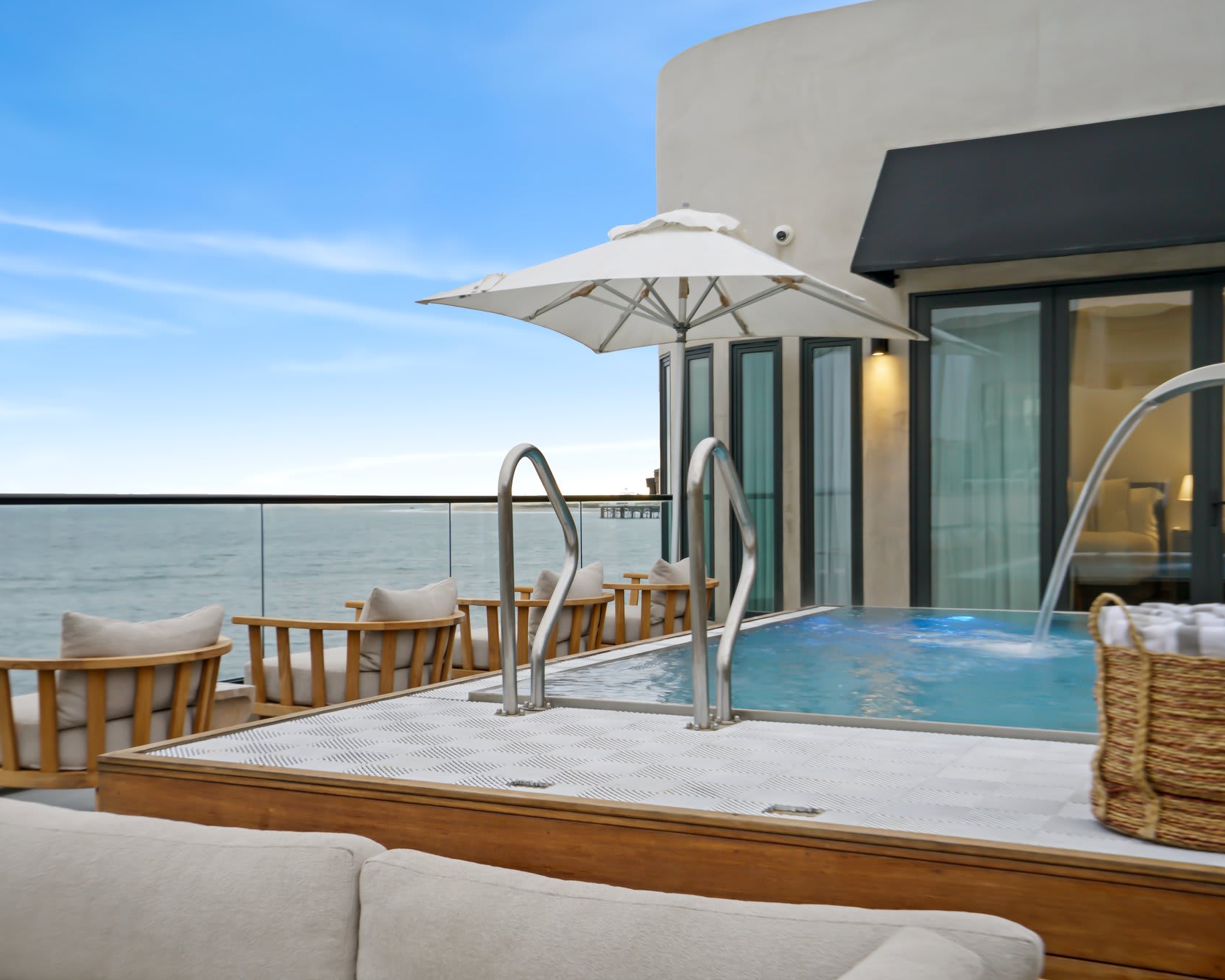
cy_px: 489
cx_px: 528
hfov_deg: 45.7
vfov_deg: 37.3
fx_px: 1450
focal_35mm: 40
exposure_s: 1/60
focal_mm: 35
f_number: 8
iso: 2000
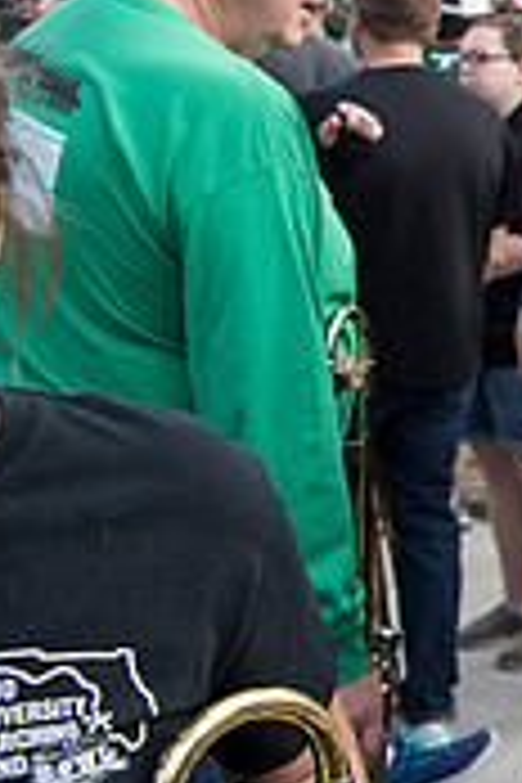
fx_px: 1740
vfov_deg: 25.3
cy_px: 272
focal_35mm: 80
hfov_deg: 13.0
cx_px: 1242
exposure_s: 1/400
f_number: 4.5
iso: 250
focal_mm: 24
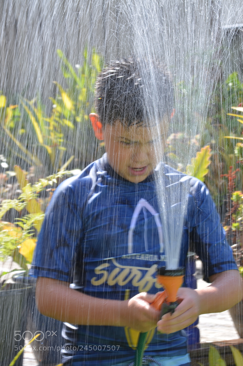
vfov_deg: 11.8
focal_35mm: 174
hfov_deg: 7.9
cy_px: 183
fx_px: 1769
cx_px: 122
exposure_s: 1/30
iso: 100
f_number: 16
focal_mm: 116
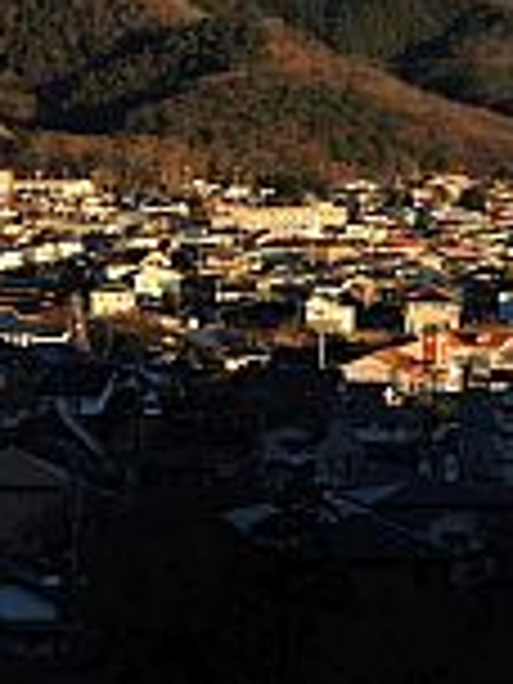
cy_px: 277
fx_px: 2569
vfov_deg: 15.2
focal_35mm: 130
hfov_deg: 10.7
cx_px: -382
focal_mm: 9.9
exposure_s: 1/500
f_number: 3.5
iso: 100
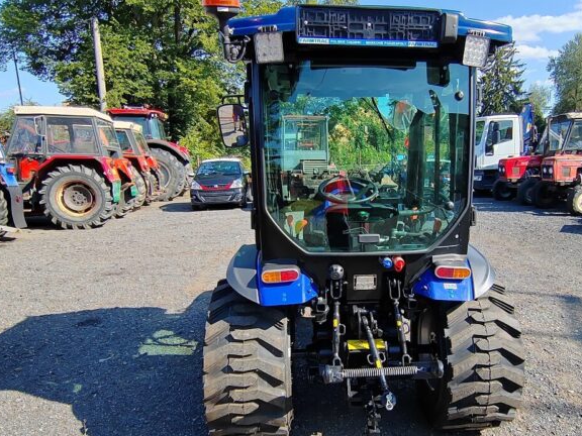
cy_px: 242
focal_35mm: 28
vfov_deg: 49.7
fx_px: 471
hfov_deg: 62.9
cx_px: 346
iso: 100
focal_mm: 2.16
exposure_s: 1/740
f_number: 2.2
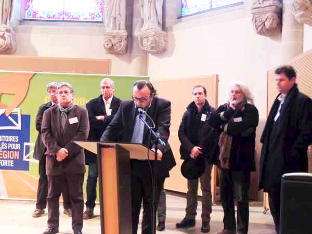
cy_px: 117
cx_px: 156
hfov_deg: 43.9
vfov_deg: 33.6
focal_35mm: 43
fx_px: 388
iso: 500
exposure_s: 1/13
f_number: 3.4
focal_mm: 7.6
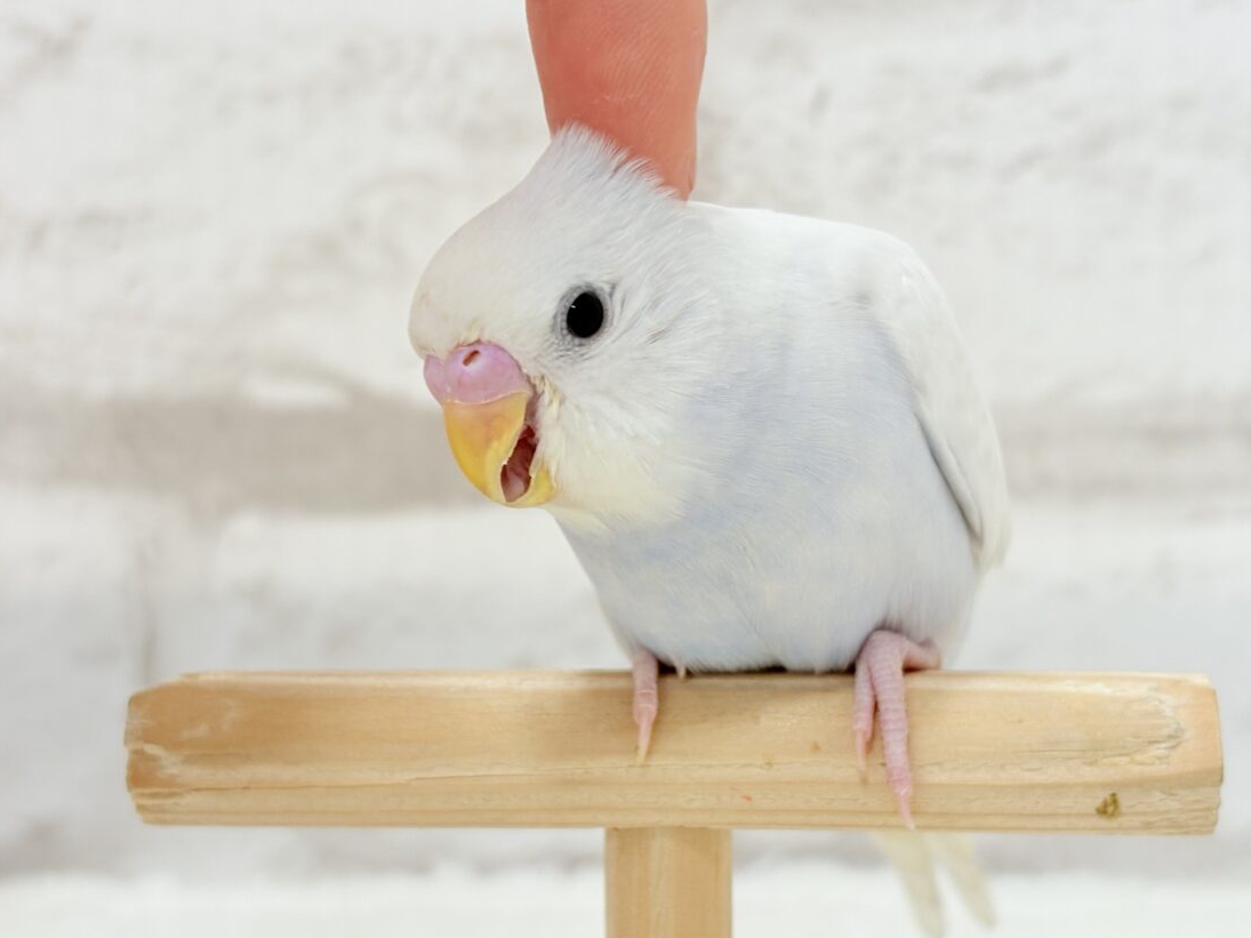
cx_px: 645
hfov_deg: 33.8
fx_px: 2060
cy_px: 431
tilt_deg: -7.1
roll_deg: +0.8
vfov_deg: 25.6
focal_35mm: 57
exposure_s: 1/50
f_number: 1.6
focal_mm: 5.96
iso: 40
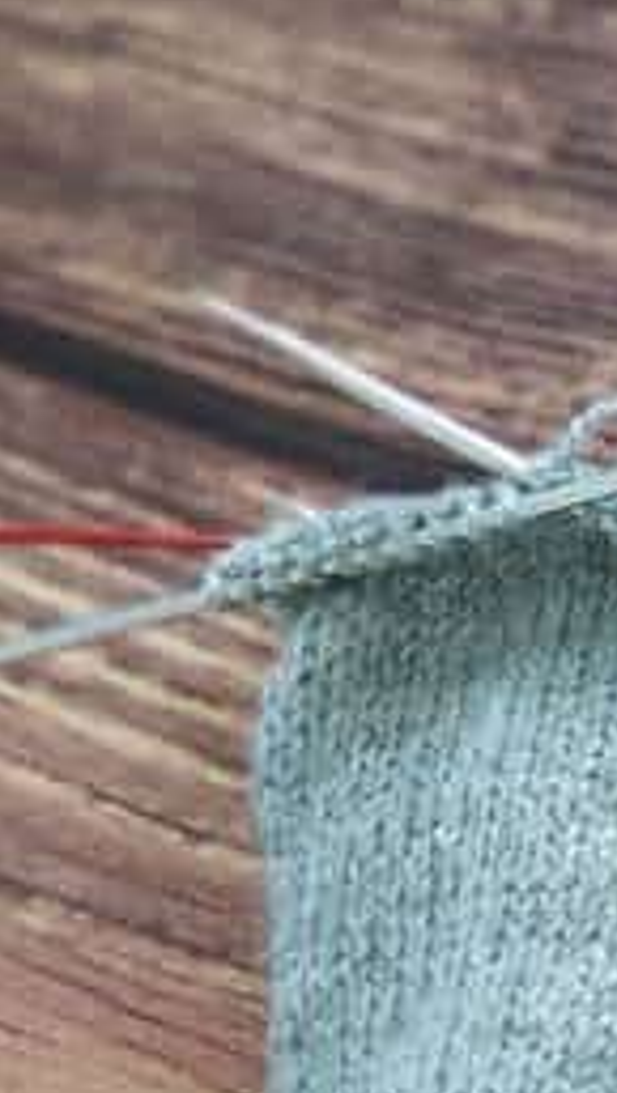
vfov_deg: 12.2
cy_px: 893
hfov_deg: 6.8
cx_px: 979
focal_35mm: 175
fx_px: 5078
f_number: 2
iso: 715
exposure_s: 1/33
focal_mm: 8.16
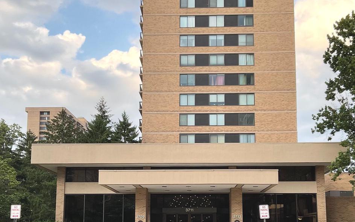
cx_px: 187
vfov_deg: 27.0
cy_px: 173
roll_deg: -0.6
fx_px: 455
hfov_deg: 42.6
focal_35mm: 47
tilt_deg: +7.3
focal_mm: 3
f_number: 1.8
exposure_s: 1/340
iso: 16
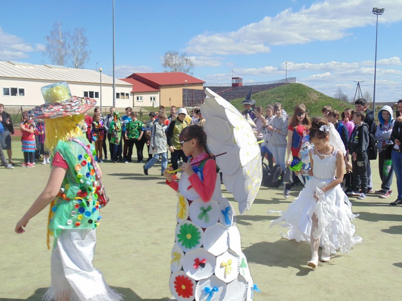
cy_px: 150
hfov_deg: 54.0
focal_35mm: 34
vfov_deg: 41.8
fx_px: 395
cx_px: 201
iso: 80
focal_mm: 6.2
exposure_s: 1/100
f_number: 10.7
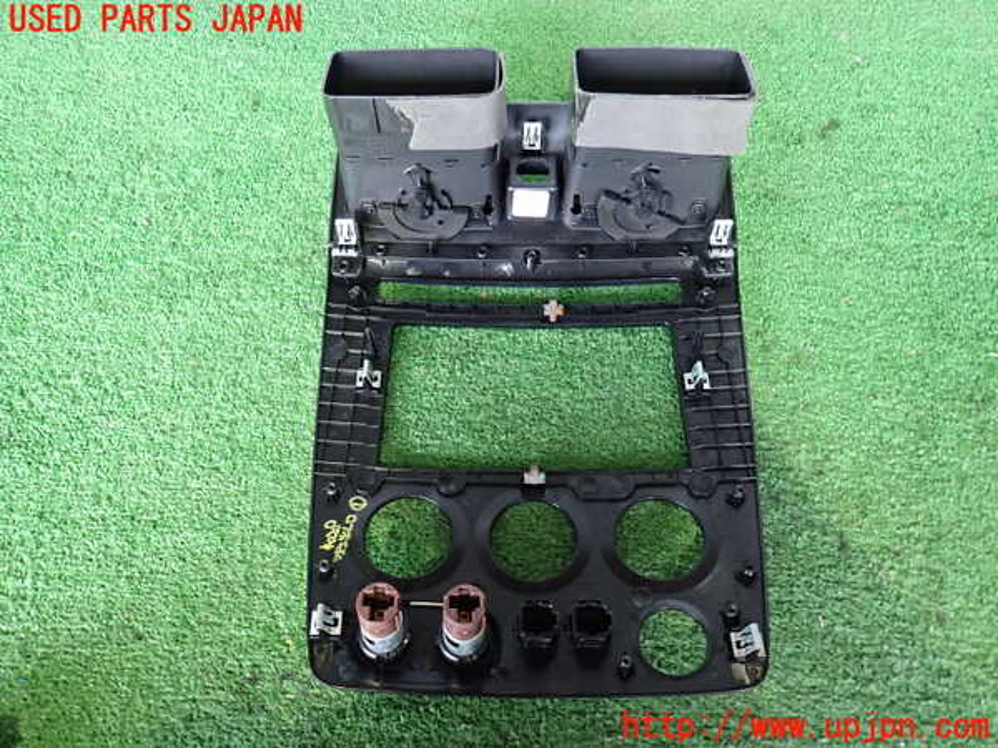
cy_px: 374
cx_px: 499
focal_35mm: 25
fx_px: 721
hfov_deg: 69.4
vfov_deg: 54.9
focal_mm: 4.5
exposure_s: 1/30
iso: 500
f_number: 2
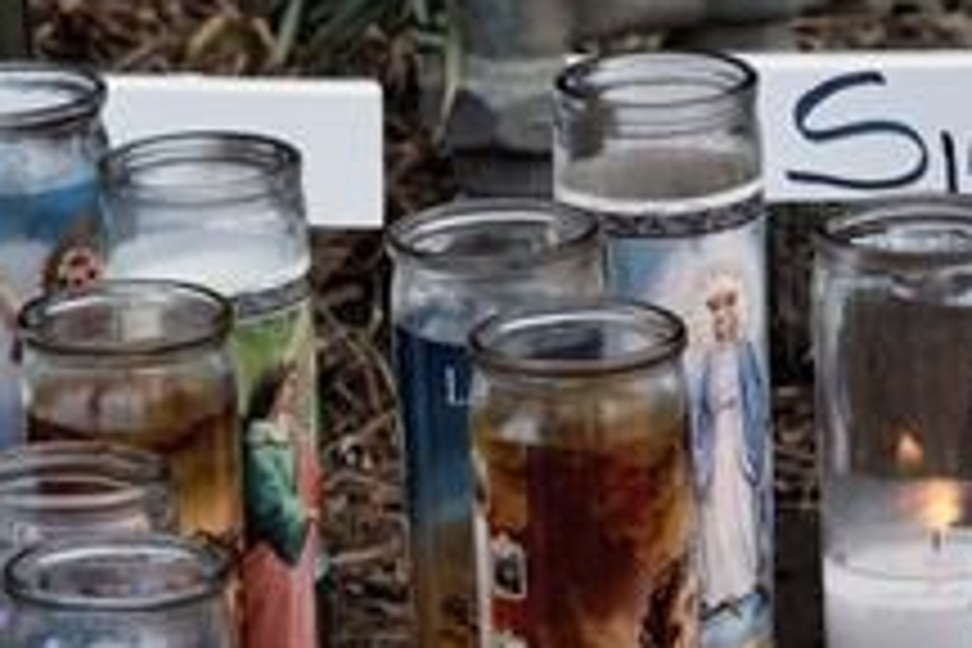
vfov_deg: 2.2
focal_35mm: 633
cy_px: 632
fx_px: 17090
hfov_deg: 3.3
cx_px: 369
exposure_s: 1/210
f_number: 10
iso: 640
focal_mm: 140
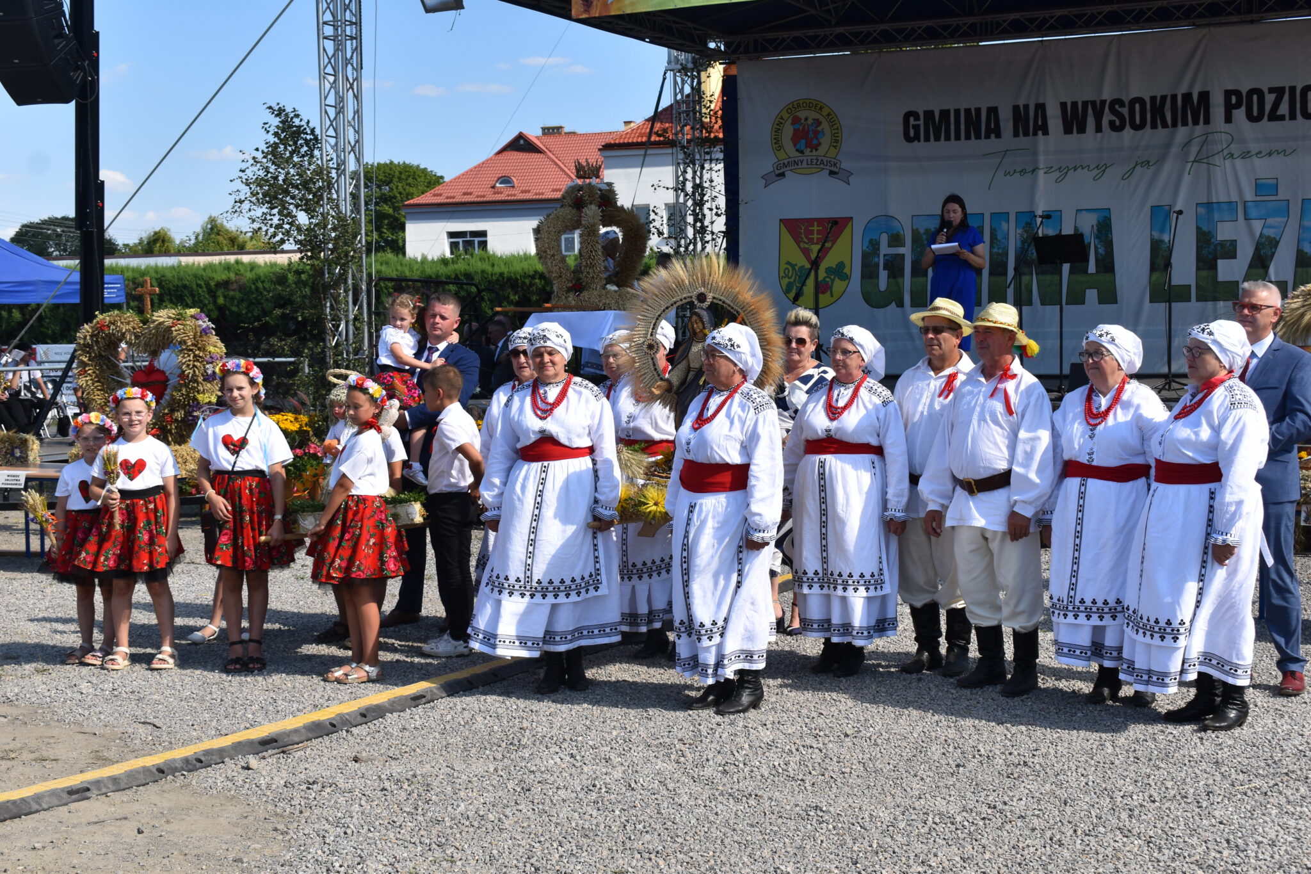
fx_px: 1857
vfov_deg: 26.5
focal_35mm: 51
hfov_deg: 38.9
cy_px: 437
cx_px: 656
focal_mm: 34
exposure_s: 1/250
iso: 100
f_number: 8
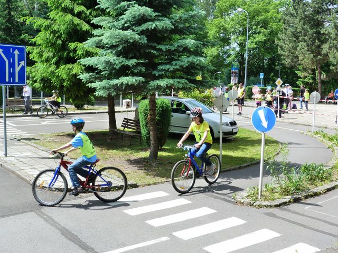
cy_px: 126
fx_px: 420
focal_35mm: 43
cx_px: 169
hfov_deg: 43.9
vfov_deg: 33.6
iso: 200
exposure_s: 1/200
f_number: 4.5
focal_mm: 7.8
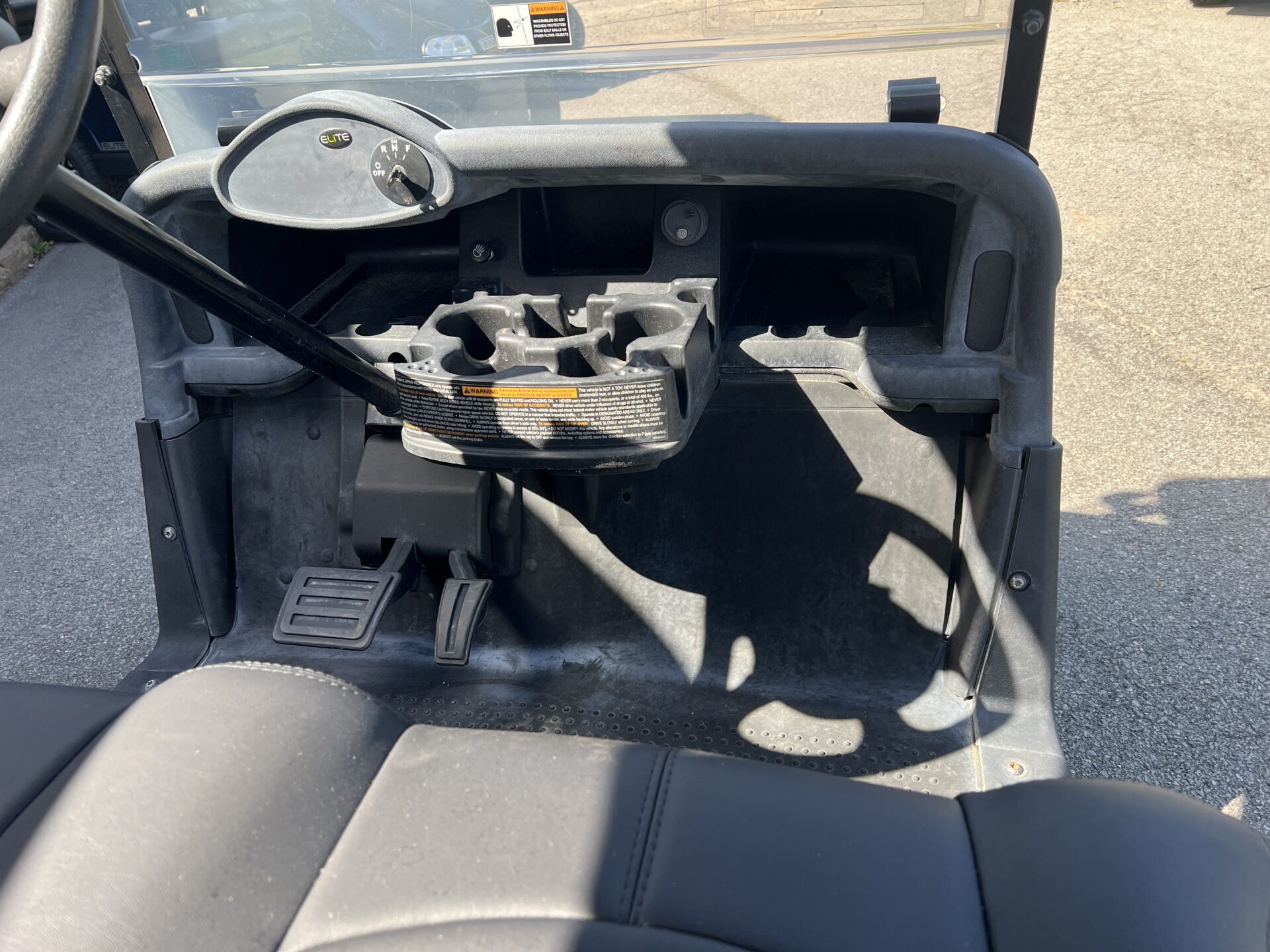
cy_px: 476
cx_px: 635
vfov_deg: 53.1
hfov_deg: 67.3
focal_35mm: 26
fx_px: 954
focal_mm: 5.7
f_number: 1.5
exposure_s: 1/422
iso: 50
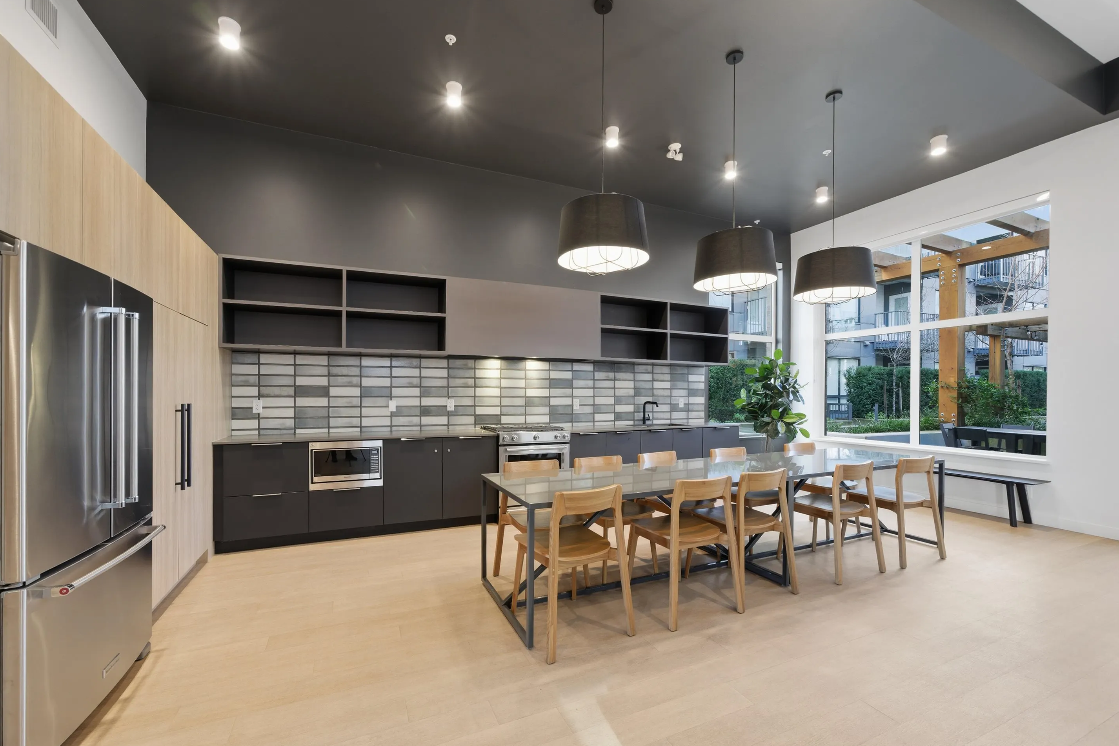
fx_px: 435
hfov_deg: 104.2
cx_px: 542
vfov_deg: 81.1
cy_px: 390
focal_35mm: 14
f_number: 8
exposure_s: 1/8
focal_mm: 13
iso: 125
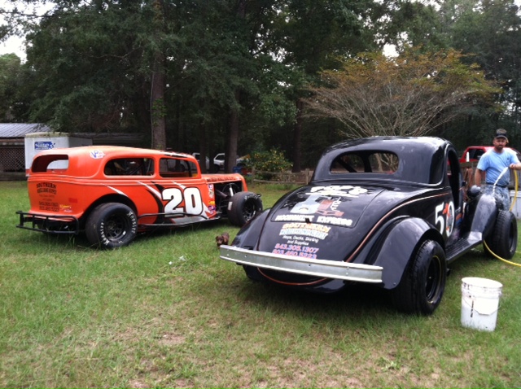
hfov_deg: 52.7
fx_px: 526
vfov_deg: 40.6
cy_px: 194
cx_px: 260
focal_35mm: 35
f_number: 2.8
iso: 80
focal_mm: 3.85
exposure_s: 1/182
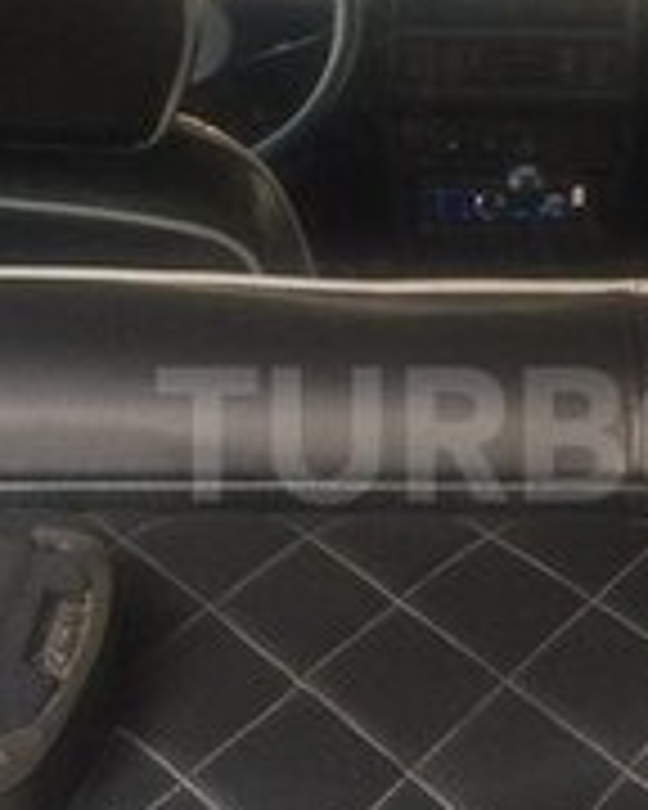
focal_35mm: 104
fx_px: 2493
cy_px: 434
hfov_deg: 14.6
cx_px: 616
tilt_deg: -18.1
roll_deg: -2.1
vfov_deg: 18.5
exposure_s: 1/33
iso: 50
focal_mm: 4.15
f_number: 2.2
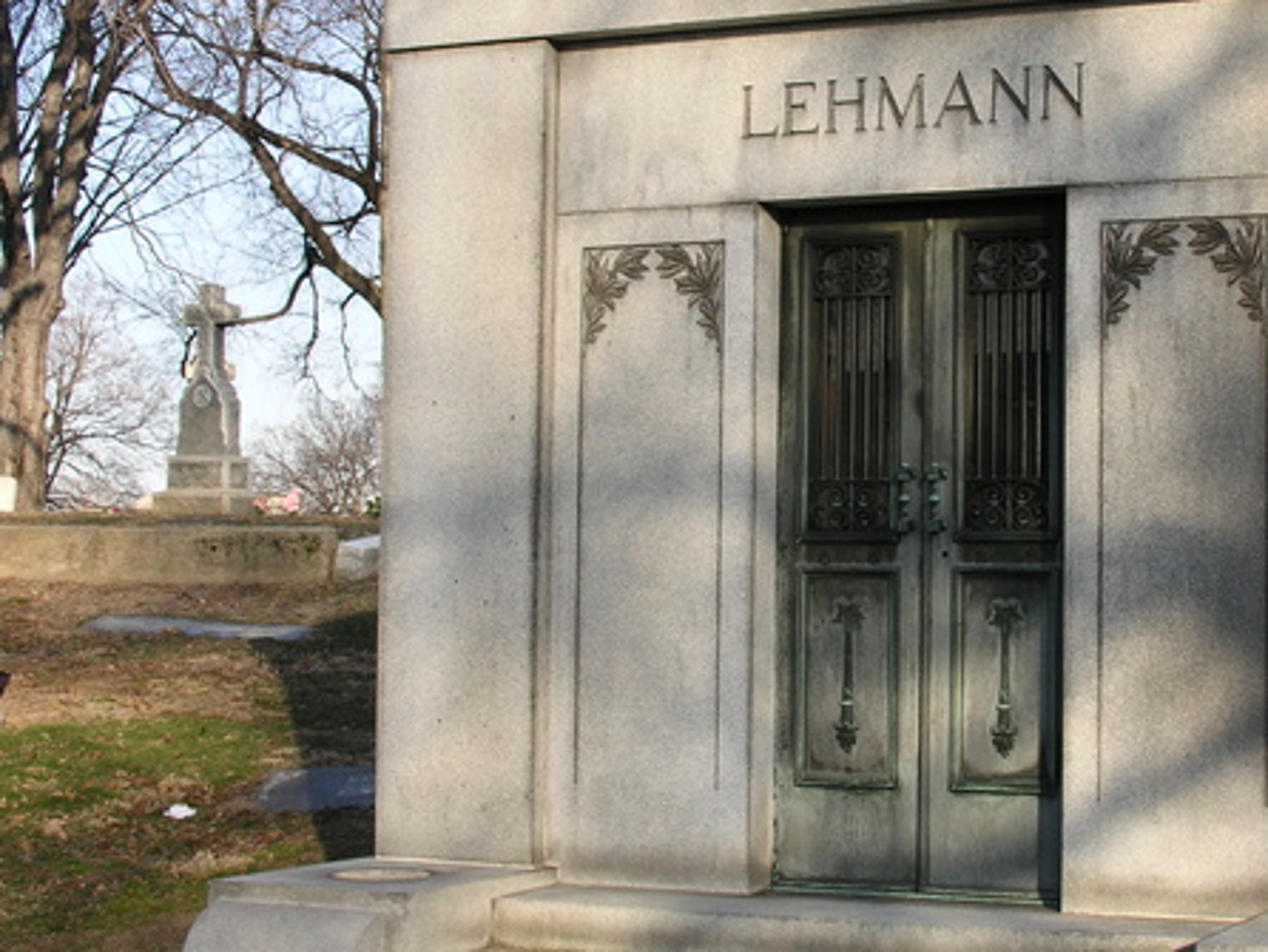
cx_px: 961
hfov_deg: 27.0
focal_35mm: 71
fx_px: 2602
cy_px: 443
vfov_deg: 20.7
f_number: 7.3
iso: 50
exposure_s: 1/72.8
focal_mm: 10.2
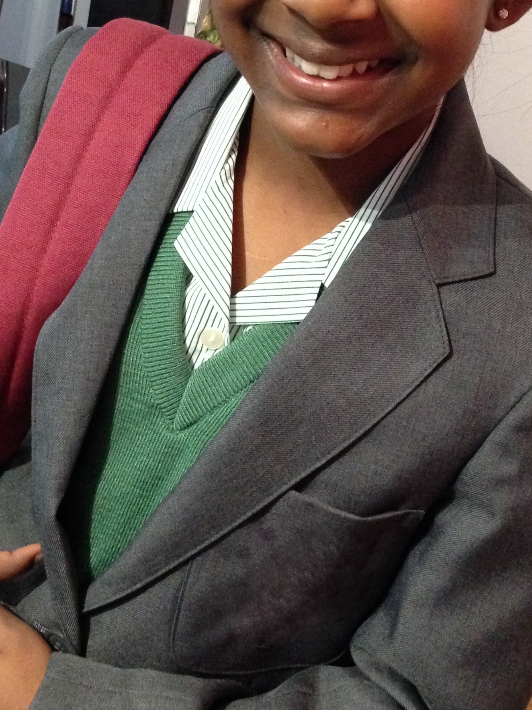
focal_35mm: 61
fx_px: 1250
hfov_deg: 24.0
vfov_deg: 31.6
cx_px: 260
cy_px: 270
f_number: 2.4
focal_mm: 4.12
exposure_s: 1/15
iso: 500
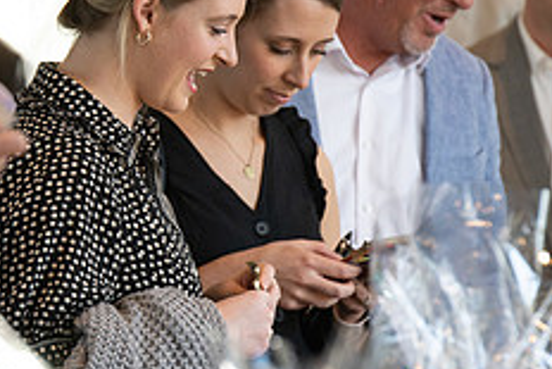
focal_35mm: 556
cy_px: 176
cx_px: 96
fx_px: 8530
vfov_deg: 2.5
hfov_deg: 3.7
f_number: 4.5
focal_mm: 195
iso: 800
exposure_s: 1/200
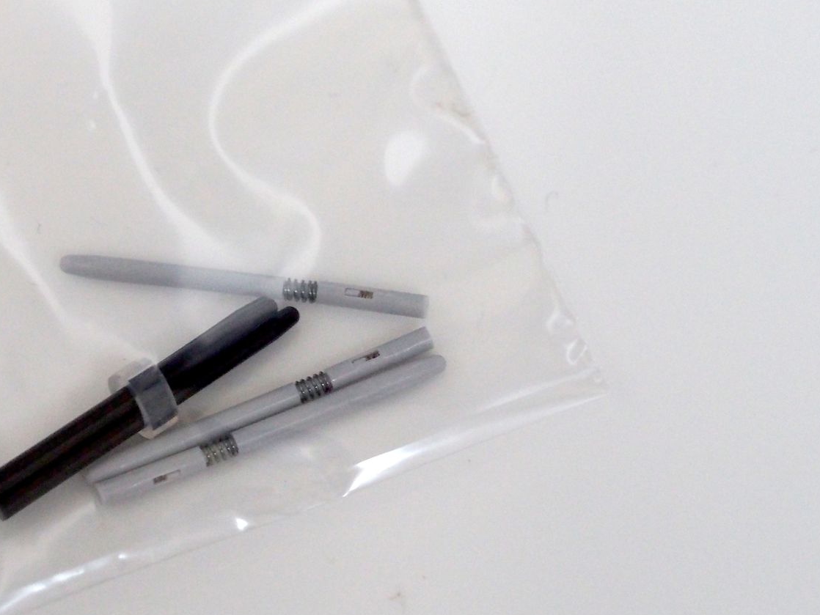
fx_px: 4881
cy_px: 141
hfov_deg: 9.6
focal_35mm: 206
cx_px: 155
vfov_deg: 7.2
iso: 1600
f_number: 4
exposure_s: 1/30
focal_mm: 60
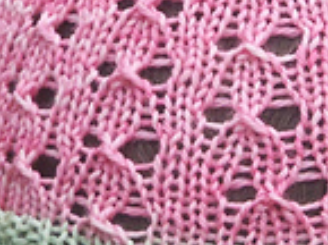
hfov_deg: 5.8
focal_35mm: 341
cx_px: 258
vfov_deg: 4.3
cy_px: 111
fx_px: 3223
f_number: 5
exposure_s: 1/800
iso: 200
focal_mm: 13.7
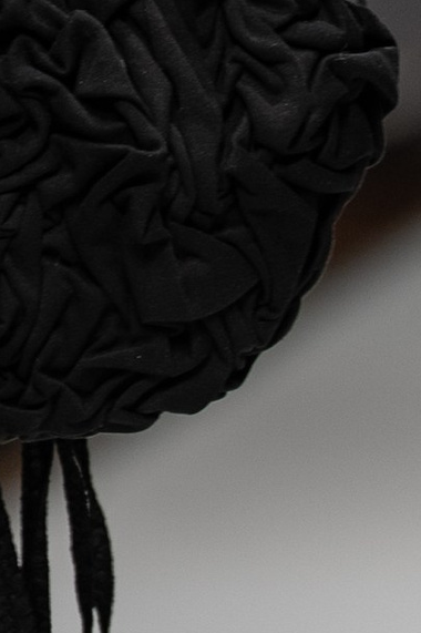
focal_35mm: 1346
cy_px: -308
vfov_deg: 1.5
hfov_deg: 1.0
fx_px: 23638
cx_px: -235
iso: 200
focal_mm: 200
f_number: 2.8
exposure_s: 1/400
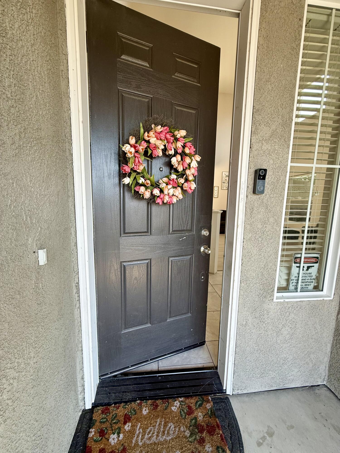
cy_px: 226
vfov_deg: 102.1
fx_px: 183
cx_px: 170
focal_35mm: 14
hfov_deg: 85.7
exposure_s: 1/99
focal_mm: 2.22
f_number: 2.2
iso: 125
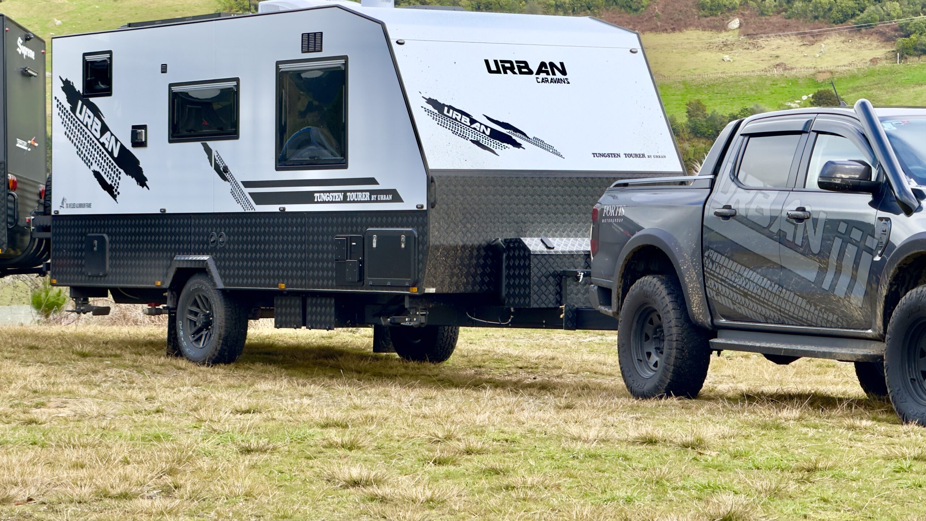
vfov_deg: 9.3
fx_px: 3216
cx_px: 464
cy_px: 197
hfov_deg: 16.4
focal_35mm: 131
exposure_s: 1/333
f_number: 2.8
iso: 50
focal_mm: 15.66
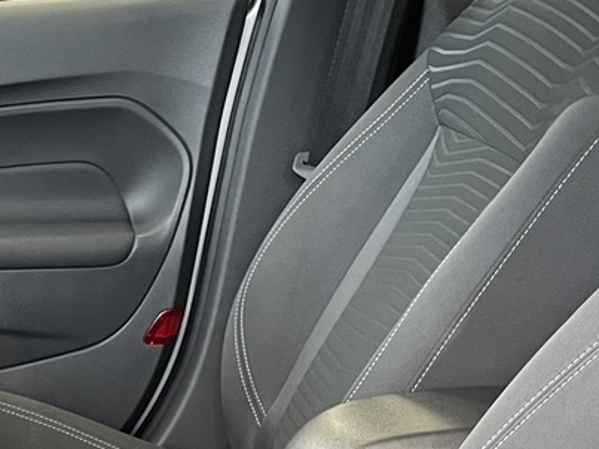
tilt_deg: -25.3
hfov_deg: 20.6
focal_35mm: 93
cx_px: 36
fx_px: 1609
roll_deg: -1.7
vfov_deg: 14.8
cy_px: 663
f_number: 1.6
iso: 250
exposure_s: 1/60
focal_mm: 4.2
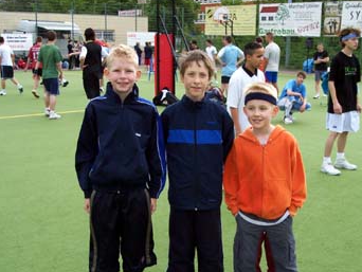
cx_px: 202
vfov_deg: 29.1
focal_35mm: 50
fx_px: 523
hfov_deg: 38.1
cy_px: 165
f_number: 4.8
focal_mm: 8
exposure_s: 1/350
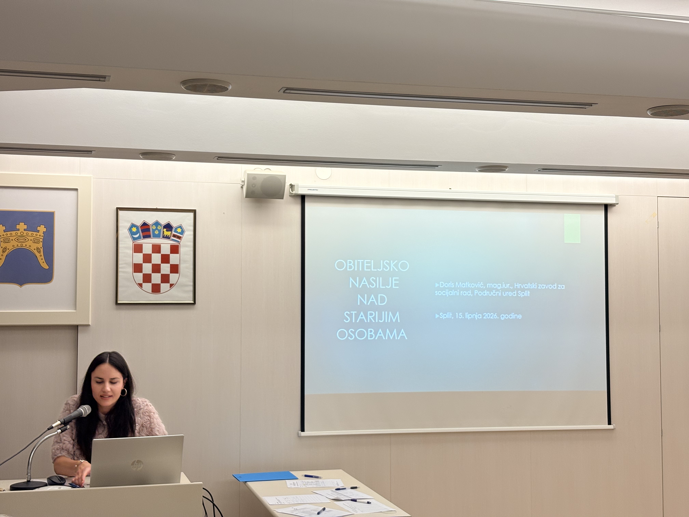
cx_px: 344
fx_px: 1035
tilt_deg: +3.1
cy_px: 258
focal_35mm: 52
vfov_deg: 28.0
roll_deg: +0.4
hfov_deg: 36.8
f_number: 1.6
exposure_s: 1/50
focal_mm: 5.96
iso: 32
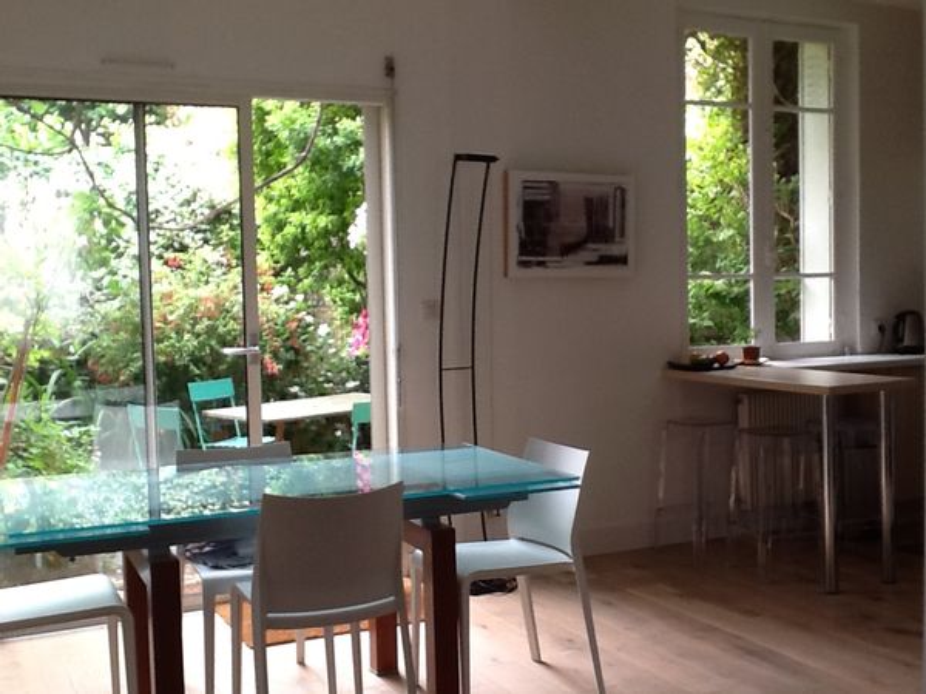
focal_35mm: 44
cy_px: 347
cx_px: 463
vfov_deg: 32.9
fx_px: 1177
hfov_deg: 42.9
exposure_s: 1/30
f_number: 2.4
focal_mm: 2.03
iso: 50
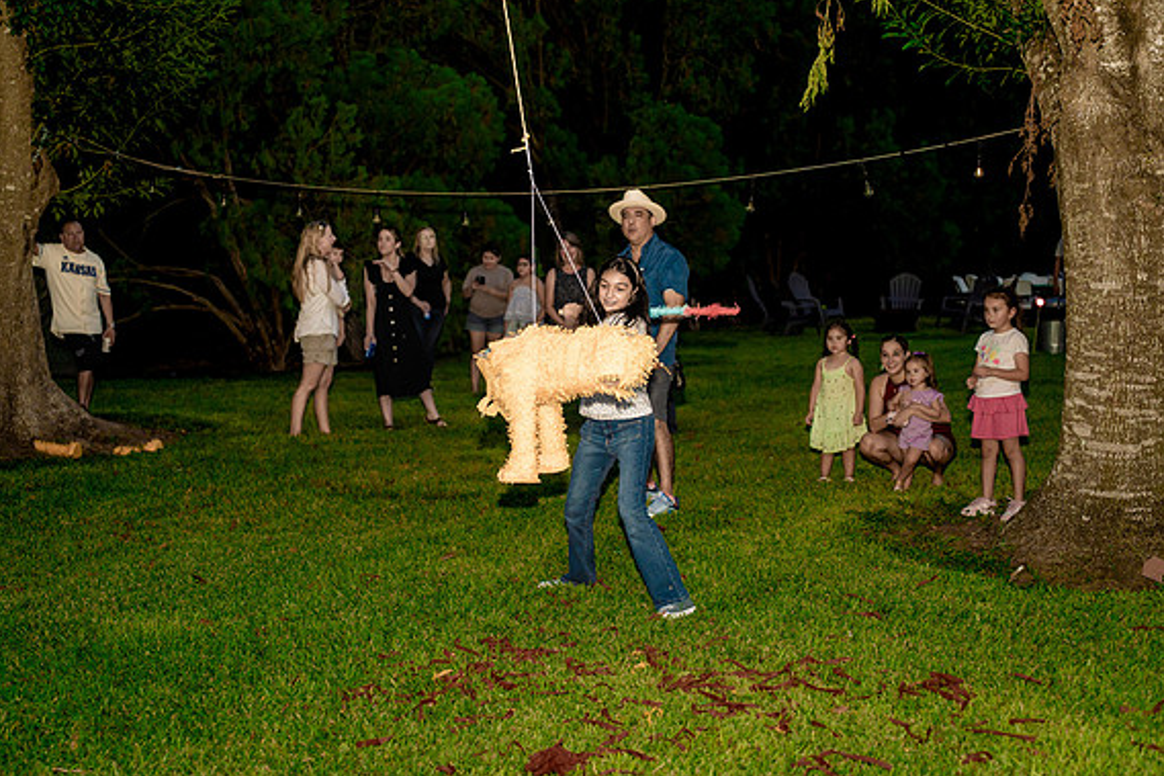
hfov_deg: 38.2
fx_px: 1681
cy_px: 382
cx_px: 573
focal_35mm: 52
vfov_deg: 26.0
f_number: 3.2
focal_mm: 51
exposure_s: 1/250
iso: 2000
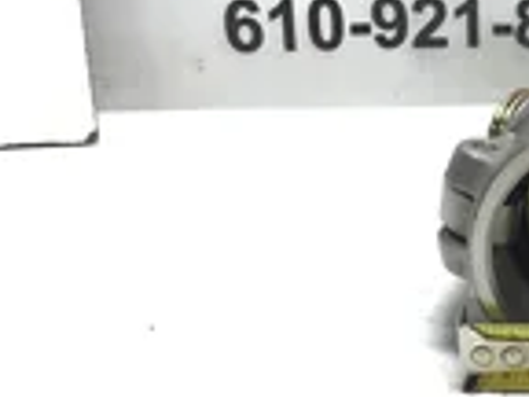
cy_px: 316
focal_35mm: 86
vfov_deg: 17.0
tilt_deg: -25.7
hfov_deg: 21.7
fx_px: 1314
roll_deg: +0.6
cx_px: 566
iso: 40
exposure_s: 1/120
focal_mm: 3.3
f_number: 2.4
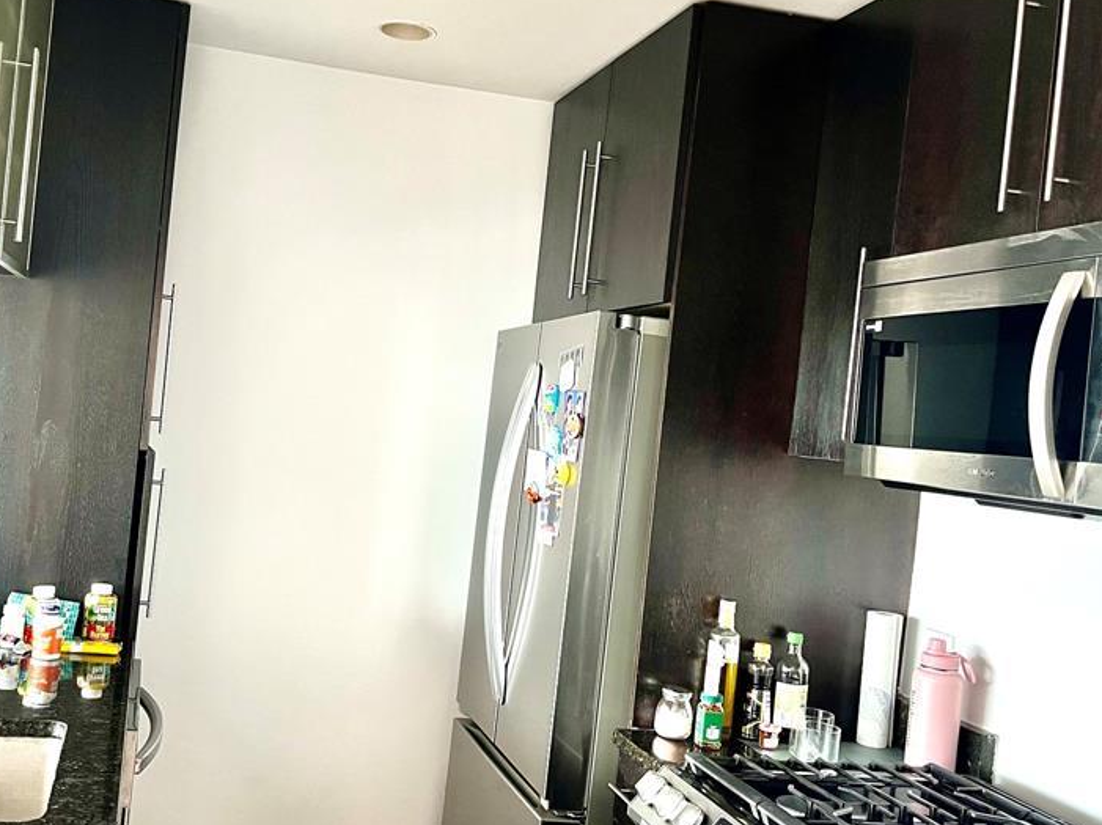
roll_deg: -5.7
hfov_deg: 48.5
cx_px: 407
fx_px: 1209
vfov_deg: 37.7
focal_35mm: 38
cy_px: 431
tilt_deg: -0.9
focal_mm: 5.1
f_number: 1.6
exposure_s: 1/60
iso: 200
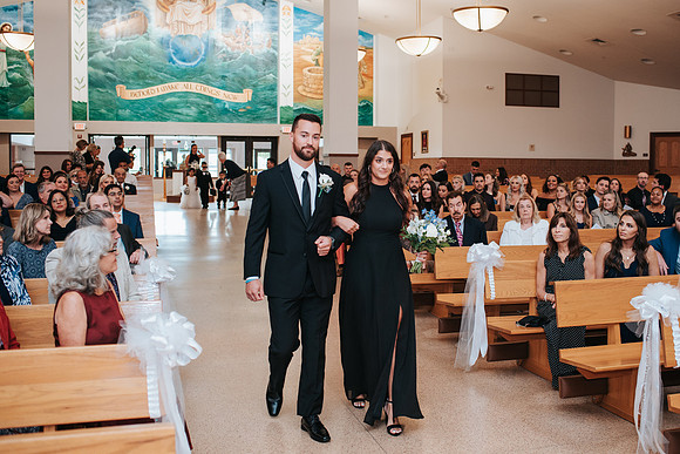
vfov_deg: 34.4
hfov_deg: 49.7
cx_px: 371
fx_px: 733
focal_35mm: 39
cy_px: 209
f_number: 2.8
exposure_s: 1/125
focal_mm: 35
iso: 1000
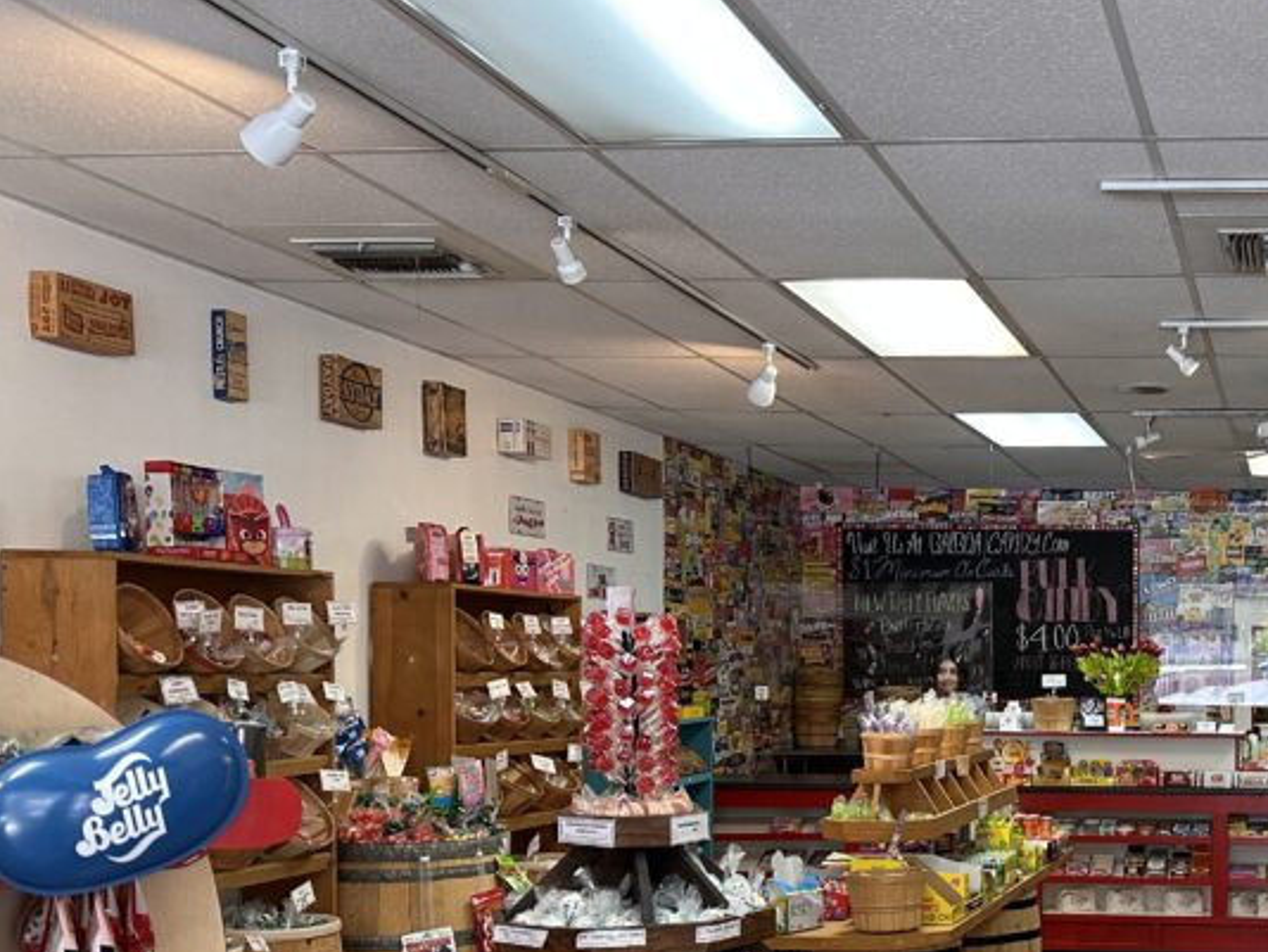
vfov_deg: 30.8
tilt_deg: -3.0
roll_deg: -0.4
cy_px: 760
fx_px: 1686
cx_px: 1175
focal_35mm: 46
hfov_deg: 38.0
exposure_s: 1/120
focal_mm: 6.86
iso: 200
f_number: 1.78
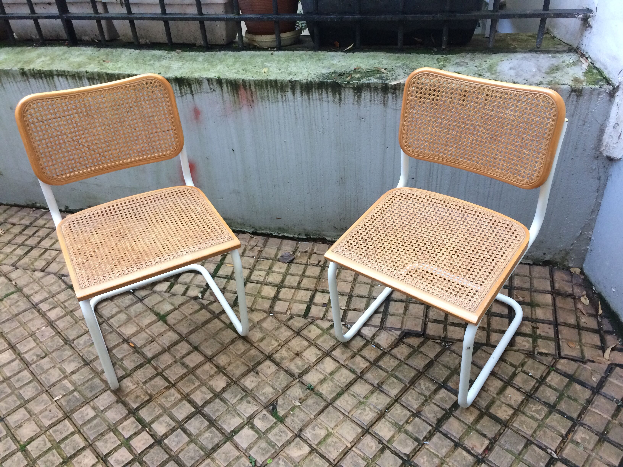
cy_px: 234
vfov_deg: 48.2
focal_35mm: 29
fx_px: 522
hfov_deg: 61.7
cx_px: 312
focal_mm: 4.15
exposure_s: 1/33
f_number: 2.2
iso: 80
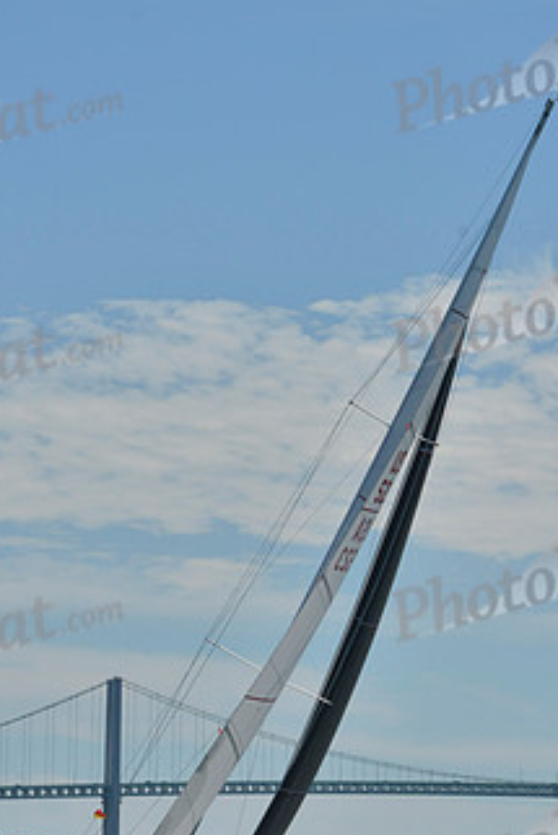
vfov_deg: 10.4
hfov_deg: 6.9
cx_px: 258
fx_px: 4598
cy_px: 477
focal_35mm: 198
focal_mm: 110
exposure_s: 1/1250
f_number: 11
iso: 280
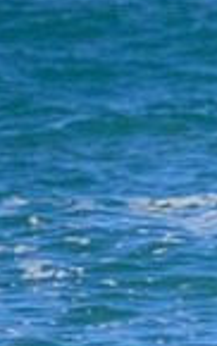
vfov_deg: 0.6
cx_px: 553
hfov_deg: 0.4
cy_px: 424
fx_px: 30728
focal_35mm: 3257
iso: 2000
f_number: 11
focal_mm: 800
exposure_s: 1/2000
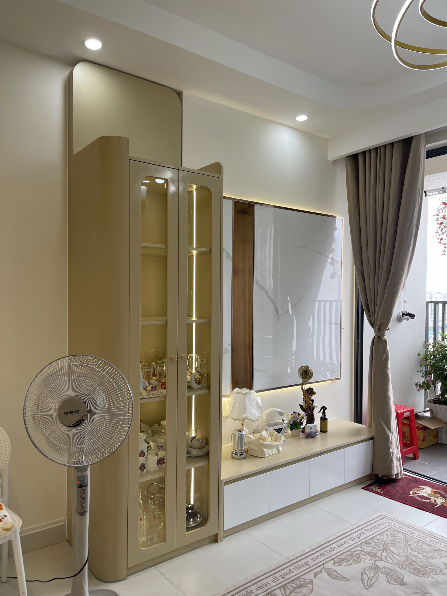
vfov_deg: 67.3
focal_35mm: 26
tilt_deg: -0.8
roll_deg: -0.7
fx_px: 448
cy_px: 298
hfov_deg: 53.1
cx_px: 224
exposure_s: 1/211
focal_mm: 5.1
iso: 32
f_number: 1.6
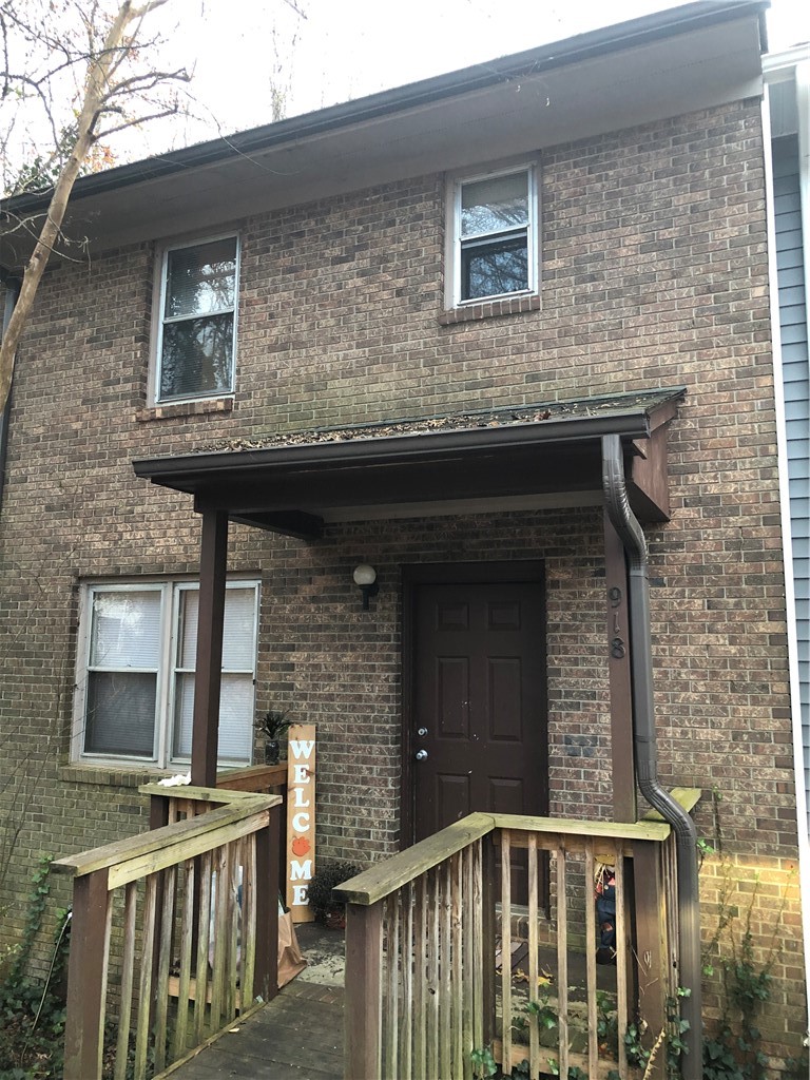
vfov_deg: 63.4
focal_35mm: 28
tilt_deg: +10.3
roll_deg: -0.2
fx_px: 874
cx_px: 405
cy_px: 540
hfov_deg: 49.7
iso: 64
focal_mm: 3.99
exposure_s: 1/15
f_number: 1.8
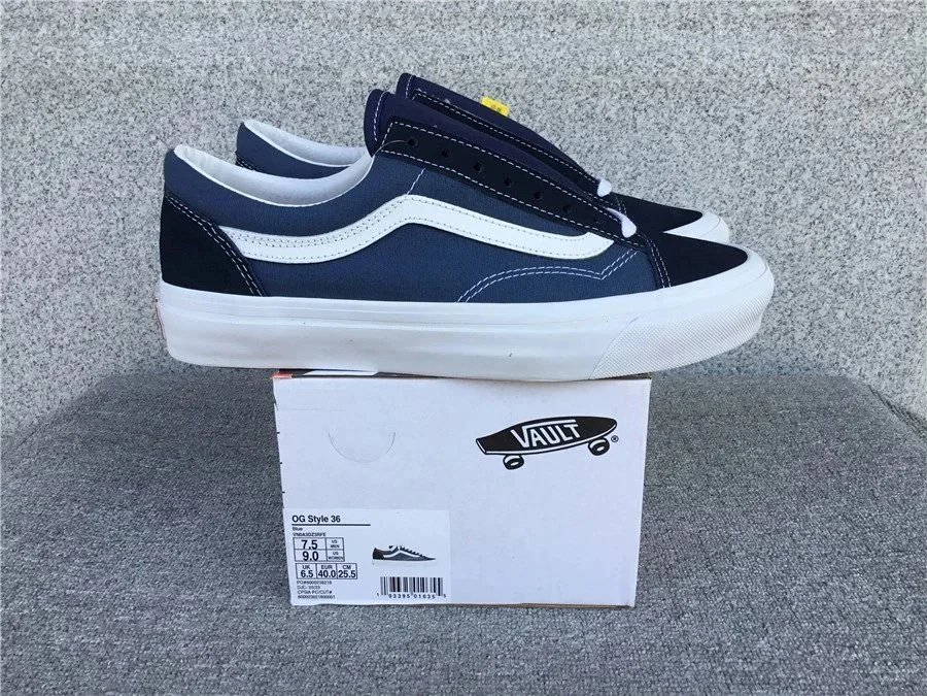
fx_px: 830
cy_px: 348
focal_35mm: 31
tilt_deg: -18.7
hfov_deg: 58.4
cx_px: 464
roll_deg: +0.3
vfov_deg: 45.4
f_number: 2.4
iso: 25
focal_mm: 3.3
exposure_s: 1/244
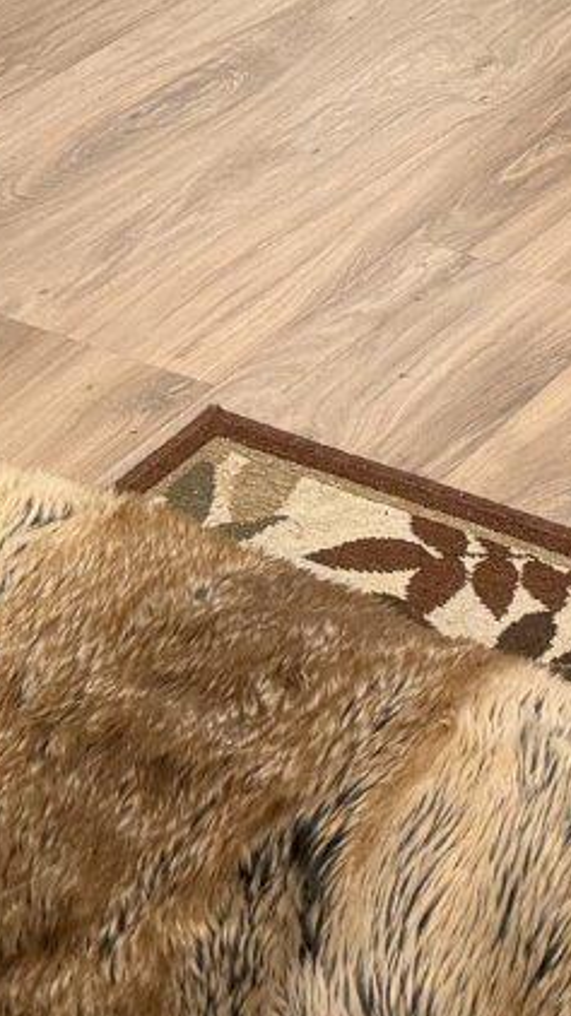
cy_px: -696
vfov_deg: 15.1
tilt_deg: -12.0
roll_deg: -2.9
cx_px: 737
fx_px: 3423
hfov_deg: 9.4
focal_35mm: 127
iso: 160
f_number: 1.78
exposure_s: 1/60
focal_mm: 6.76
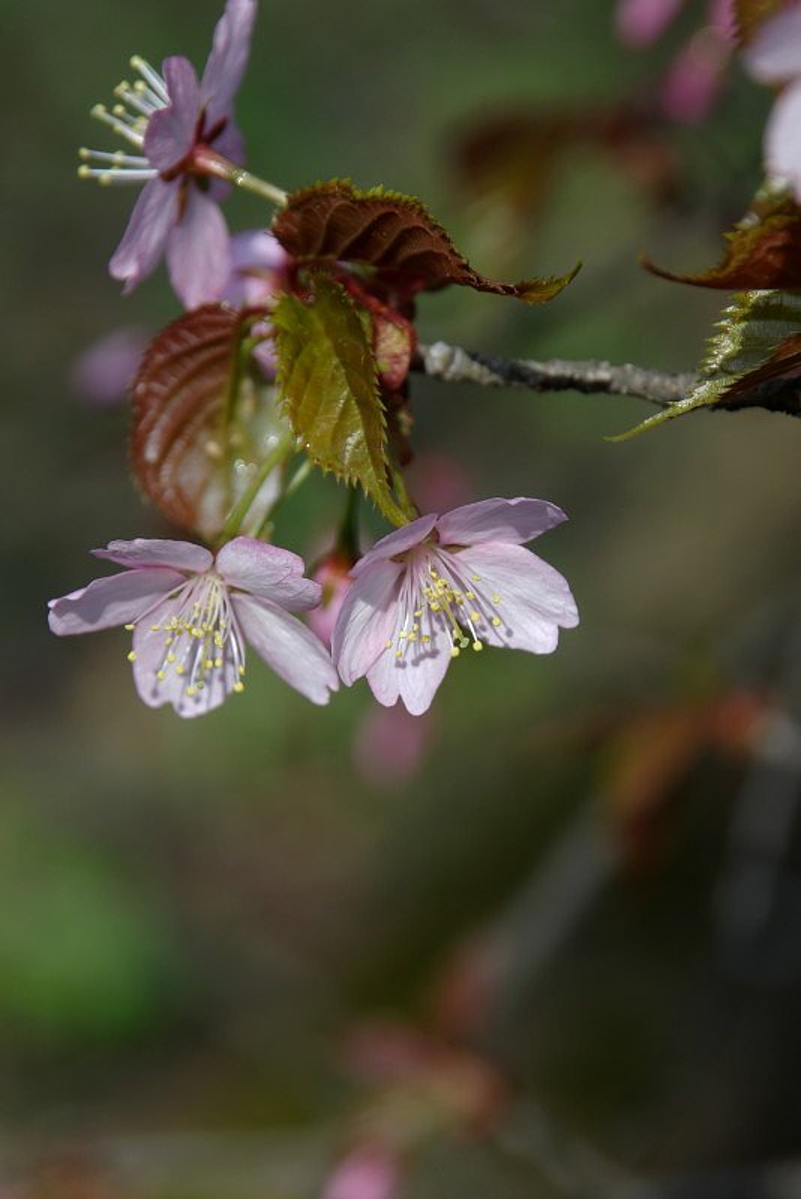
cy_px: 600
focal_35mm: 202
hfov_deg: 6.8
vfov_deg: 10.2
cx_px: 400
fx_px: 6752
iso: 200
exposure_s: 1/250
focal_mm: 135
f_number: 8
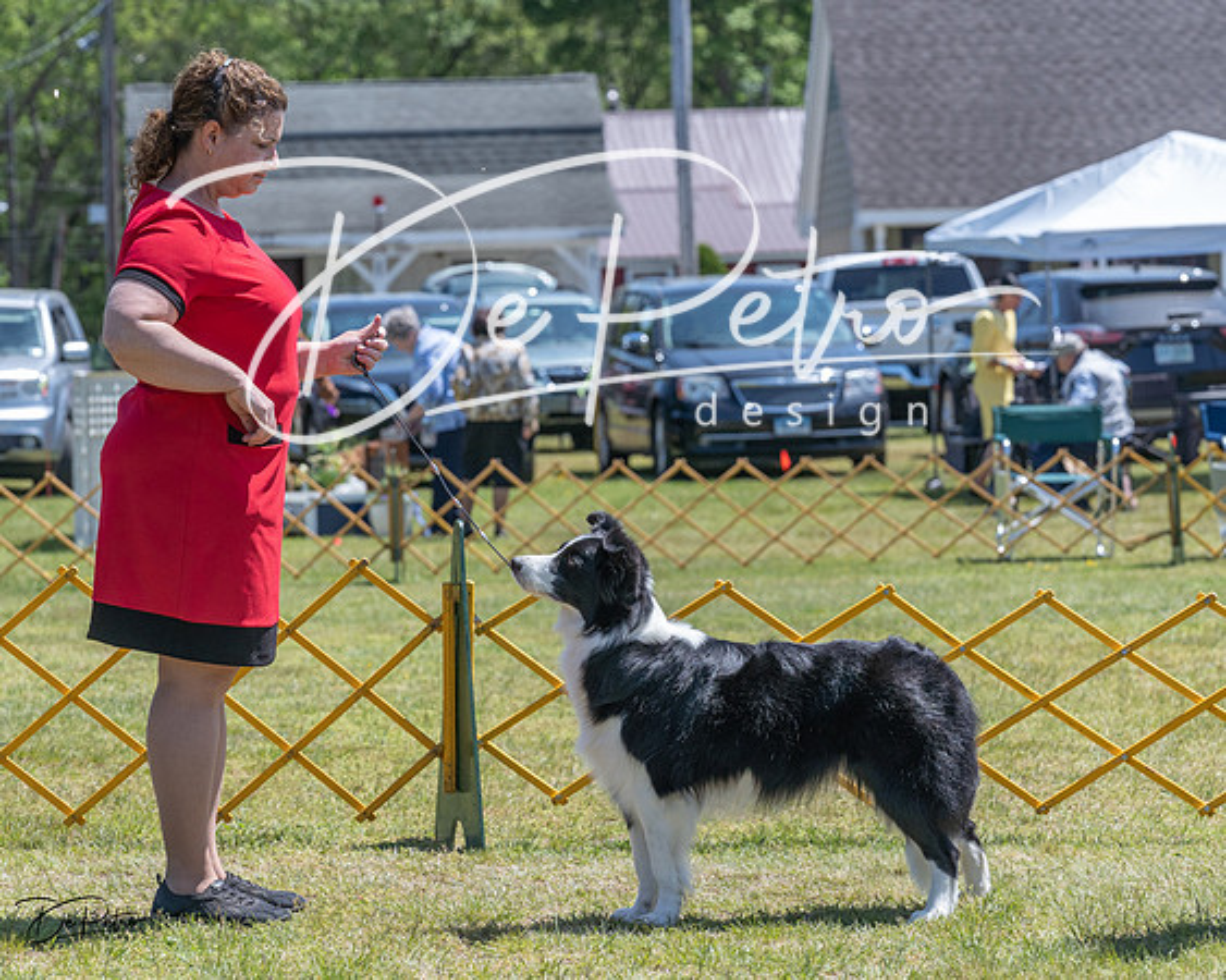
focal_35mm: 150
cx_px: 613
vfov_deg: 10.3
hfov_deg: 12.9
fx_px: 5433
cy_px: 490
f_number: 7.1
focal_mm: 133
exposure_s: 1/1600
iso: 640
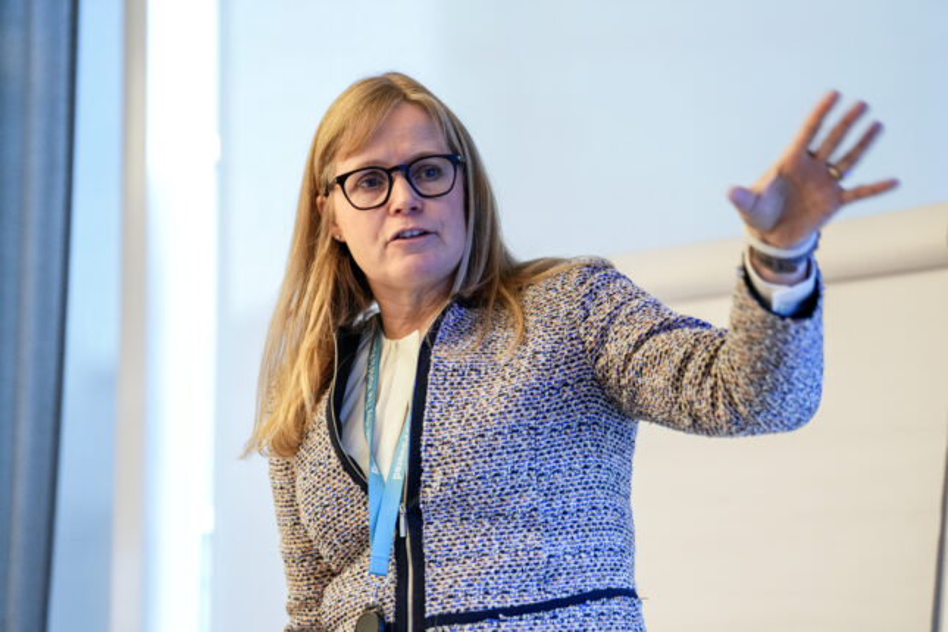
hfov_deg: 17.5
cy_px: 316
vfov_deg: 11.7
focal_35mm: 117
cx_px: 474
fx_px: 3081
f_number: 2.8
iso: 3200
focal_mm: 117
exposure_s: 1/250
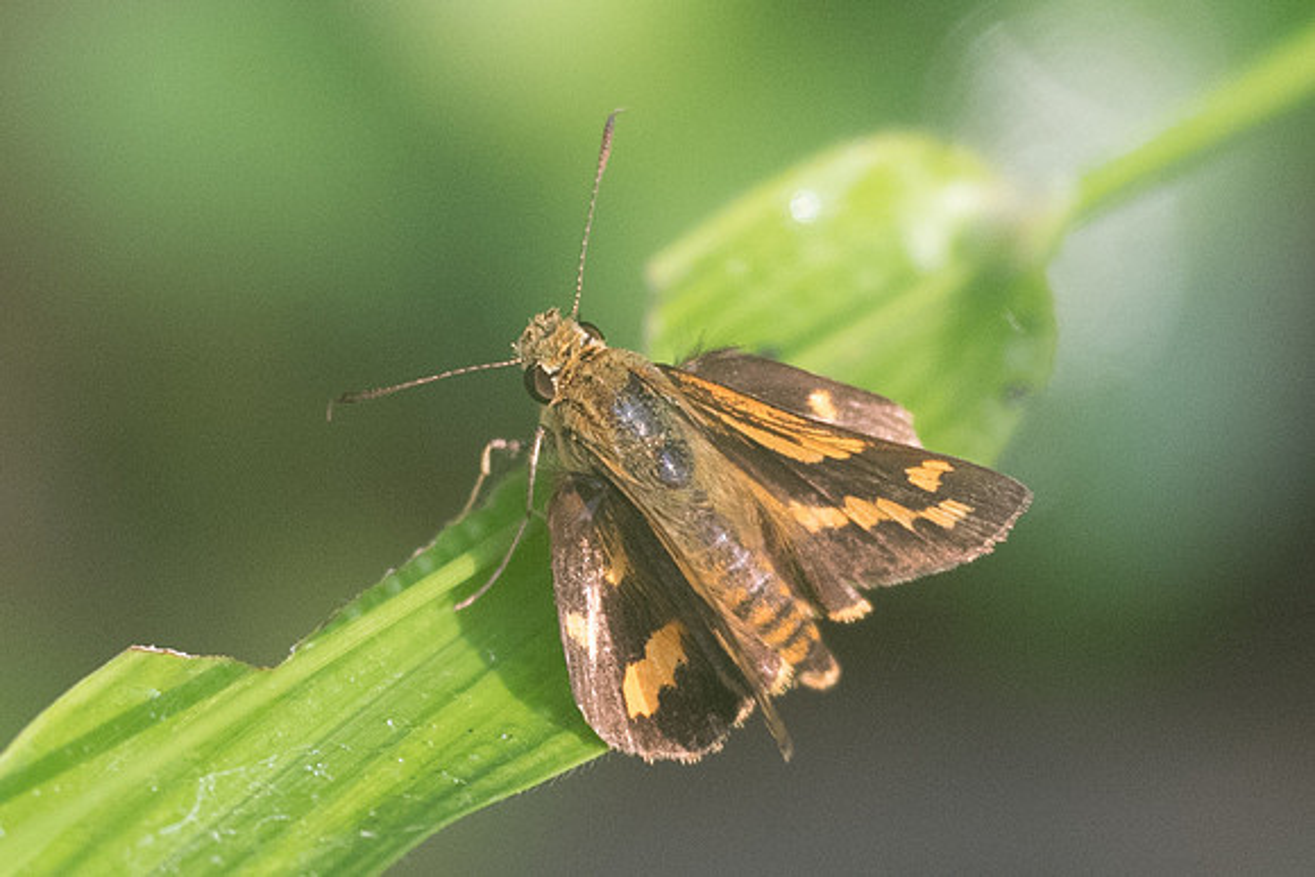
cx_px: 748
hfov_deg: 2.8
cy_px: 581
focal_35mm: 742
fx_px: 27097
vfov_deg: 1.9
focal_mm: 150
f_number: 3.3
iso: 800
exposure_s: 1/2000
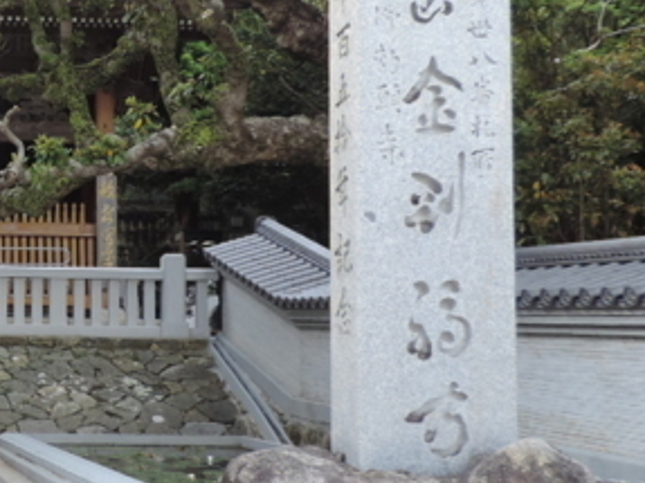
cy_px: 211
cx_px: -94
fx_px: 1248
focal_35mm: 67
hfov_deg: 26.3
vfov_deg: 21.9
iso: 80
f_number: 3
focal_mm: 4.3
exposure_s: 1/60
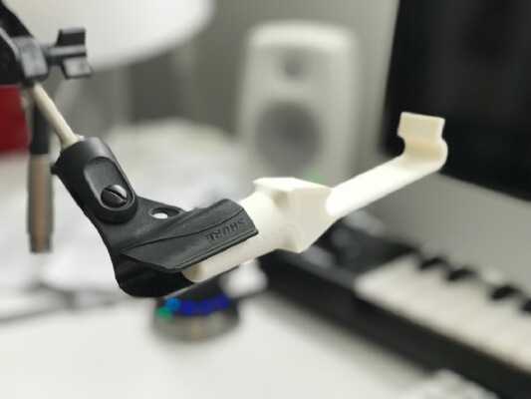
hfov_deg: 33.8
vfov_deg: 25.7
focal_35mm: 57
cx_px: 266
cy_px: 200
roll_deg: -1.1
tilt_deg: -20.8
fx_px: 875
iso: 200
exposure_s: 1/100
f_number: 2.8
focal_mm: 6.6
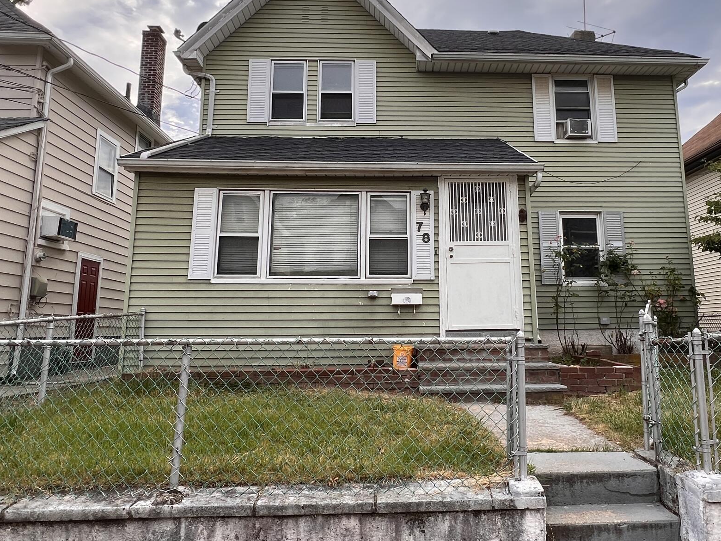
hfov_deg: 69.0
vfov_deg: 54.7
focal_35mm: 25
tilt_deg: +9.4
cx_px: 417
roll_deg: +0.5
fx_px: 521
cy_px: 237
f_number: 1.8
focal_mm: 1.57
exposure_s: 1/324
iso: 32
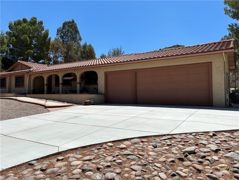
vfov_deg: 53.1
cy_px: 90
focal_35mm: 26
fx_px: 180
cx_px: 120
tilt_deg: +2.8
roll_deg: +0.2
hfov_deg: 67.3
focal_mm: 5.7
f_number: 1.5
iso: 50
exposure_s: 1/6993
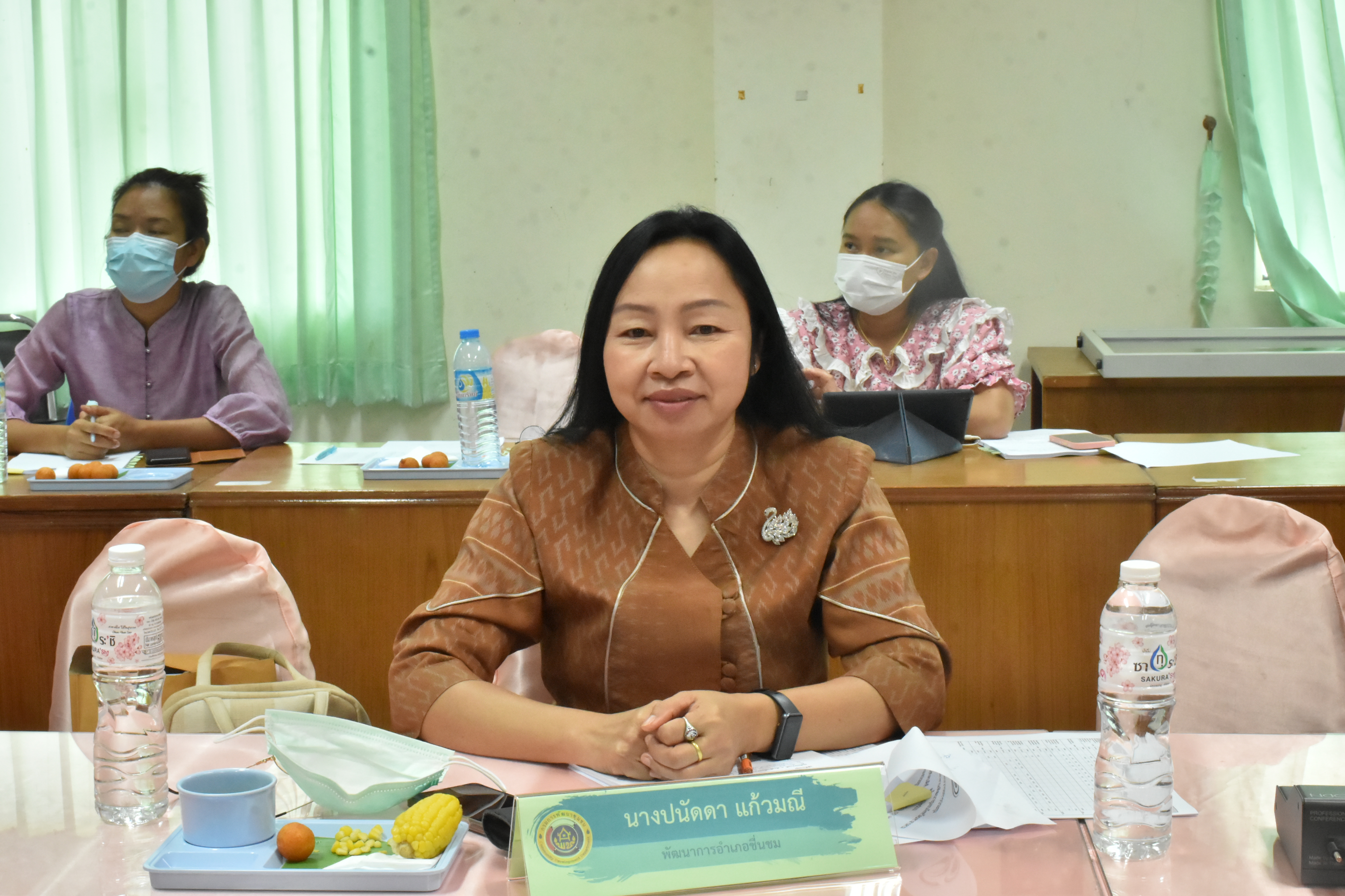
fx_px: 2522
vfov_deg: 20.2
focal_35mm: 68
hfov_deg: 29.9
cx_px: 672
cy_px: 448
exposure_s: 1/25
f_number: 18
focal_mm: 45
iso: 3200
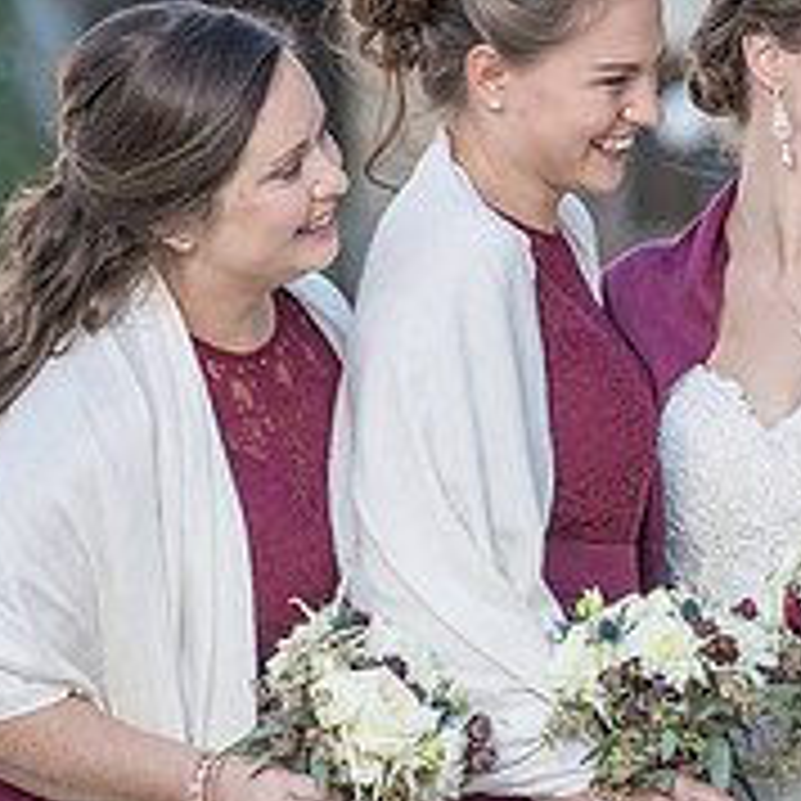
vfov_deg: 2.9
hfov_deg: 2.9
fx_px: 15969
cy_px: 493
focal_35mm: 610
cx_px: 918
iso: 640
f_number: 5.6
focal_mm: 200
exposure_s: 1/200
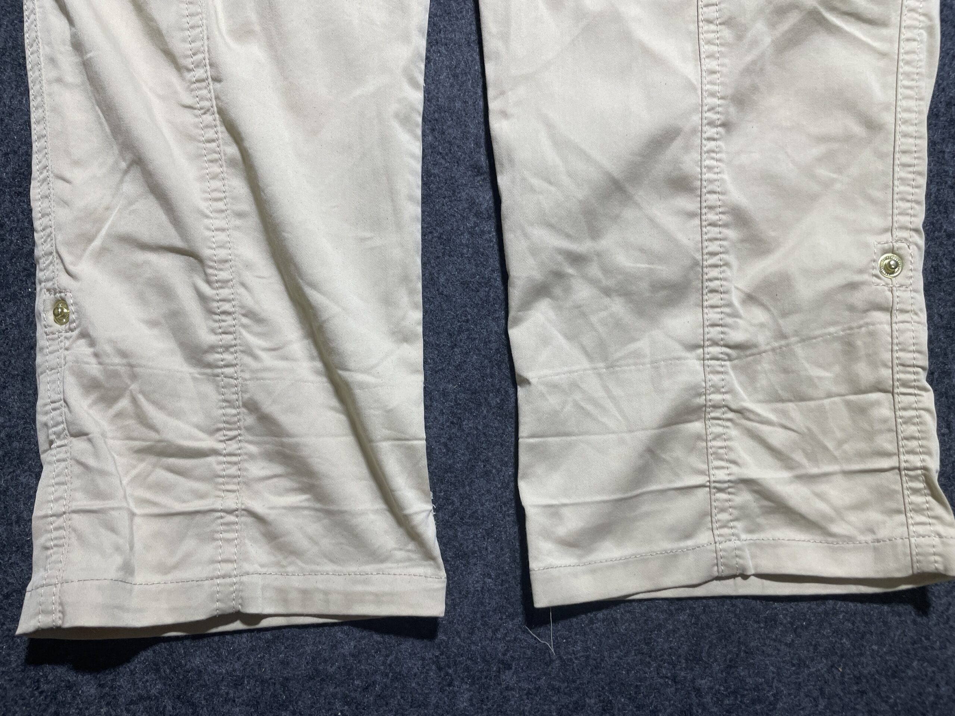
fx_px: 717
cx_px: 478
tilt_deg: -62.2
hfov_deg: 67.3
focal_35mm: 26
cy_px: 358
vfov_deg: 53.1
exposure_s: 1/100
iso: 80
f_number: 1.6
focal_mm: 4.2
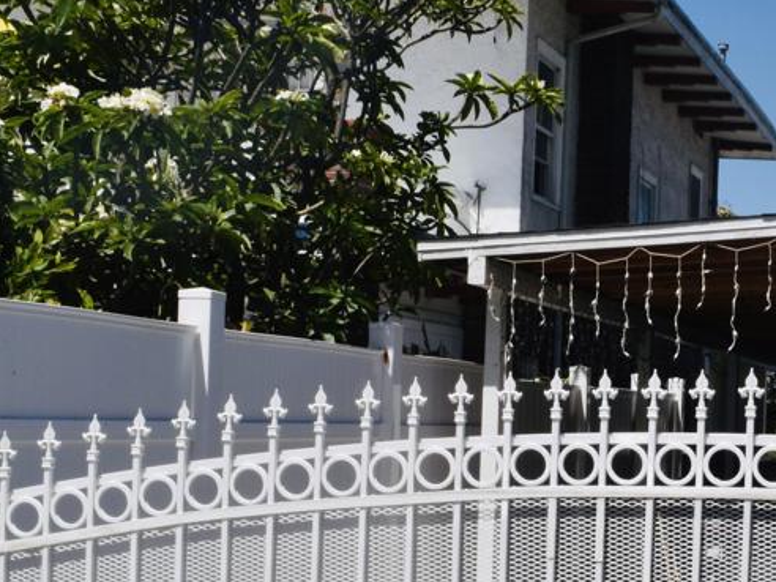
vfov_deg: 20.3
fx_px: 1614
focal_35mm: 72
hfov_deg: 25.6
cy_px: 425
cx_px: 781
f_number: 25
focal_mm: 24
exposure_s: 1/80
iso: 160
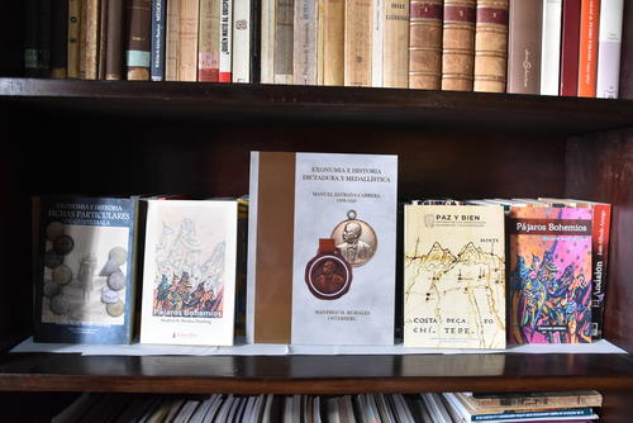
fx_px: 554
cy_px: 212
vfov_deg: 41.8
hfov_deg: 59.5
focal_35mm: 32
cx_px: 316
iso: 1250
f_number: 4
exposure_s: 1/40
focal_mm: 21
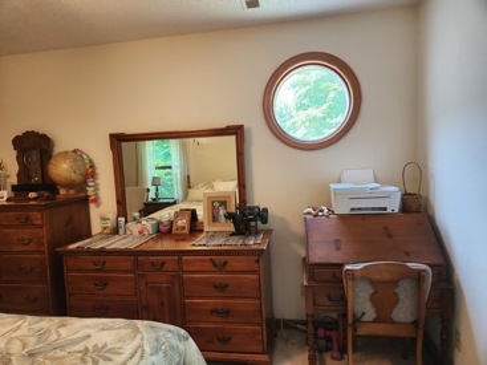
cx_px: 244
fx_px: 323
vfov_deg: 58.9
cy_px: 182
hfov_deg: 73.9
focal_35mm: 23
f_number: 1.8
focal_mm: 5.4
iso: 250
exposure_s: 1/120
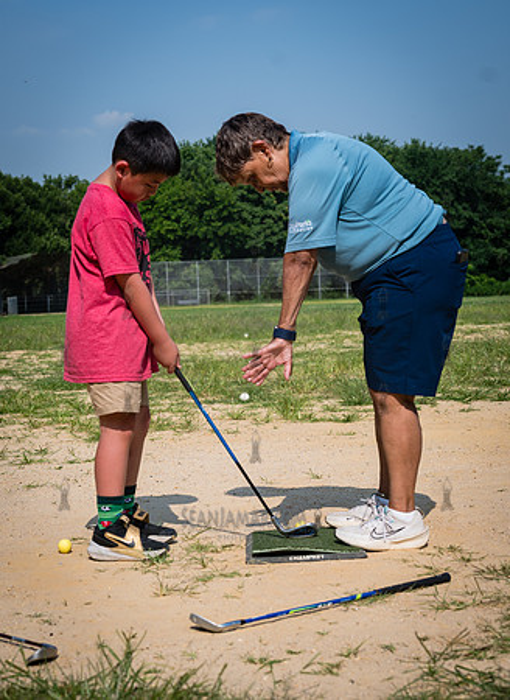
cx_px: 260
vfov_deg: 27.0
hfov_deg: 19.8
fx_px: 1460
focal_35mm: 73
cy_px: 350
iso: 160
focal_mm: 50
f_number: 5
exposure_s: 1/1250
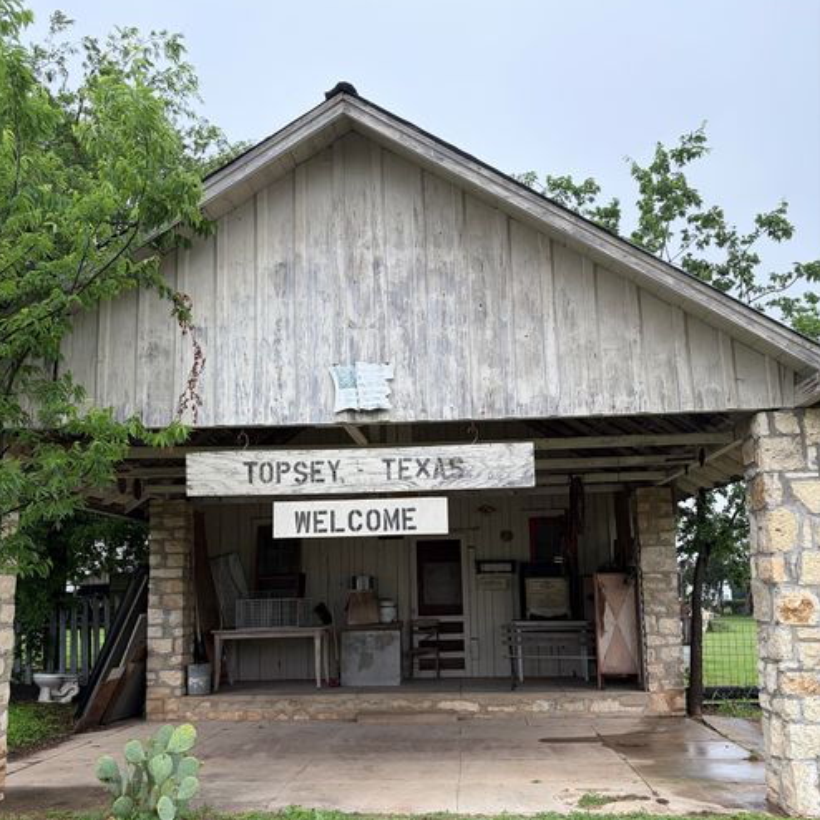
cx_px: 408
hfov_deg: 52.5
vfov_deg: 52.3
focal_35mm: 31
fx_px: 831
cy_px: 482
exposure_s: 1/178
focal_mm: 5.96
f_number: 1.6
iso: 50
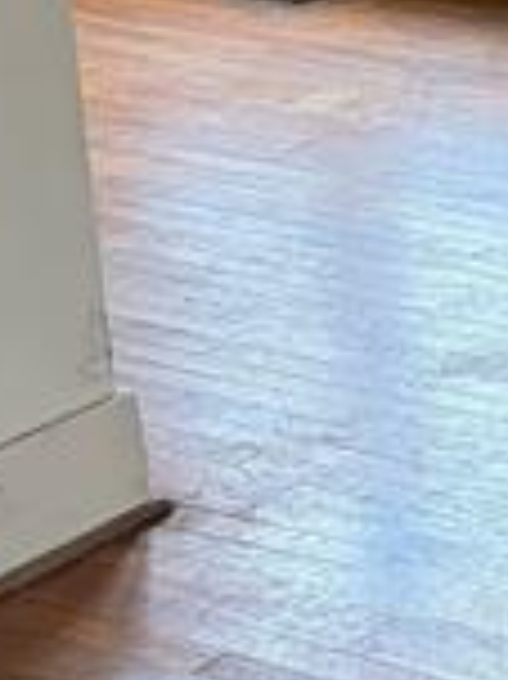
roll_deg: +1.0
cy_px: -45
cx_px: 1155
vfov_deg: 14.6
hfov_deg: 10.0
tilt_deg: -12.4
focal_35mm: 132
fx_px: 2587
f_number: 1.6
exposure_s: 1/60
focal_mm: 5.96
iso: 250
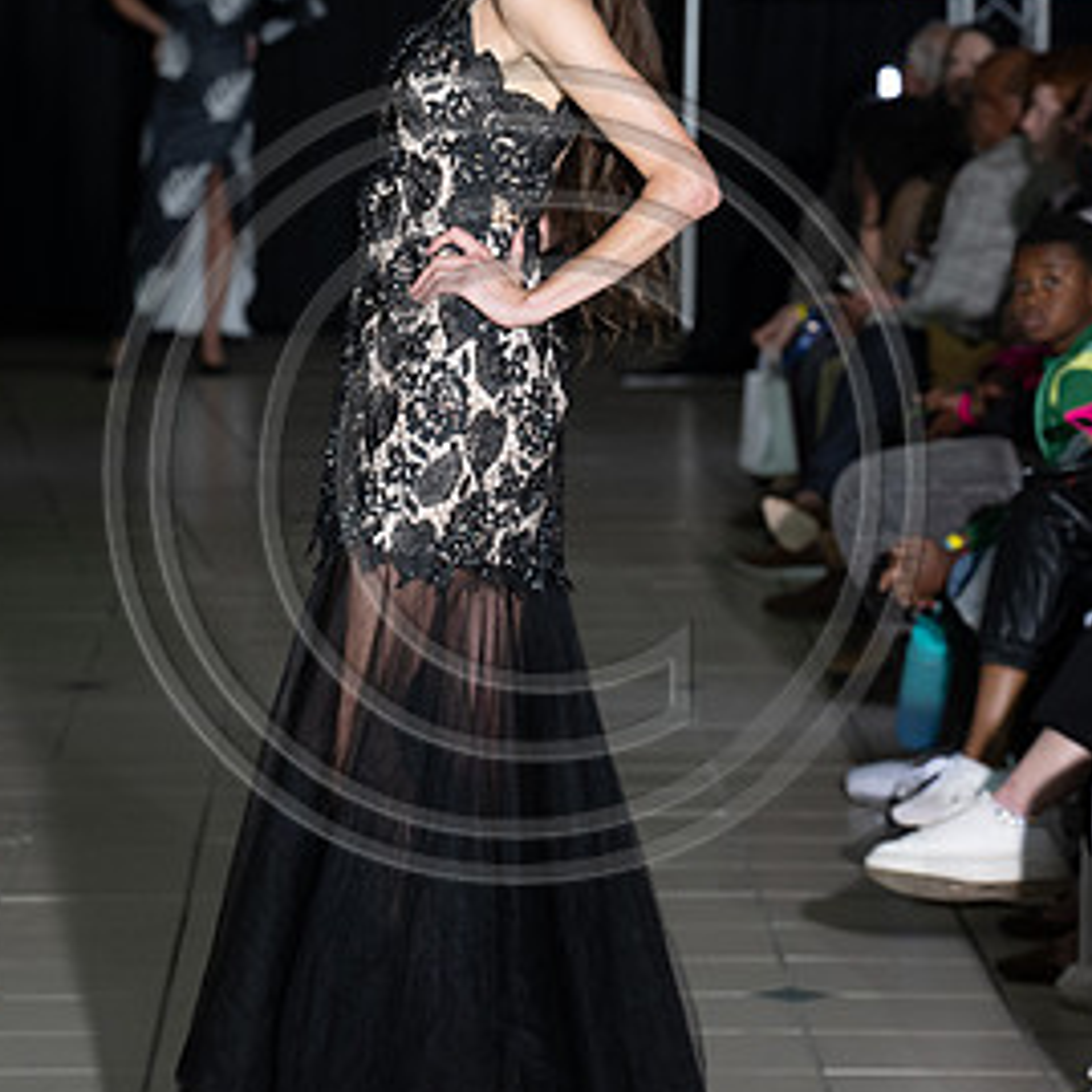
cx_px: 516
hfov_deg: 9.8
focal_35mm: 178
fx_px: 6353
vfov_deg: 9.8
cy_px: 471
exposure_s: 1/160
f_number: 5.6
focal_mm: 125
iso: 1250
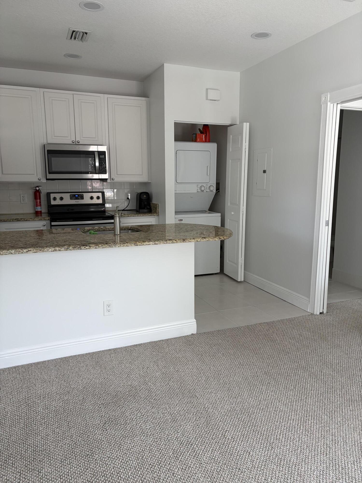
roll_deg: +0.8
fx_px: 363
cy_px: 242
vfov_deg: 67.3
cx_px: 181
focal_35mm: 26
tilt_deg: -9.4
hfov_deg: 53.1
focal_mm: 5.96
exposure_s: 1/121
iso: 64
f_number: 1.6
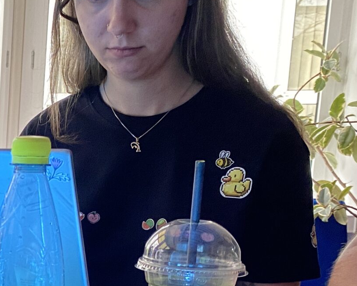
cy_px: 283
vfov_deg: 18.7
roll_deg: -1.0
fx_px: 845
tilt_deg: -11.1
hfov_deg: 21.2
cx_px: -128
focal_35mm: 80
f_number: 1.8
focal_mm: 4.25
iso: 125
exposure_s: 1/87
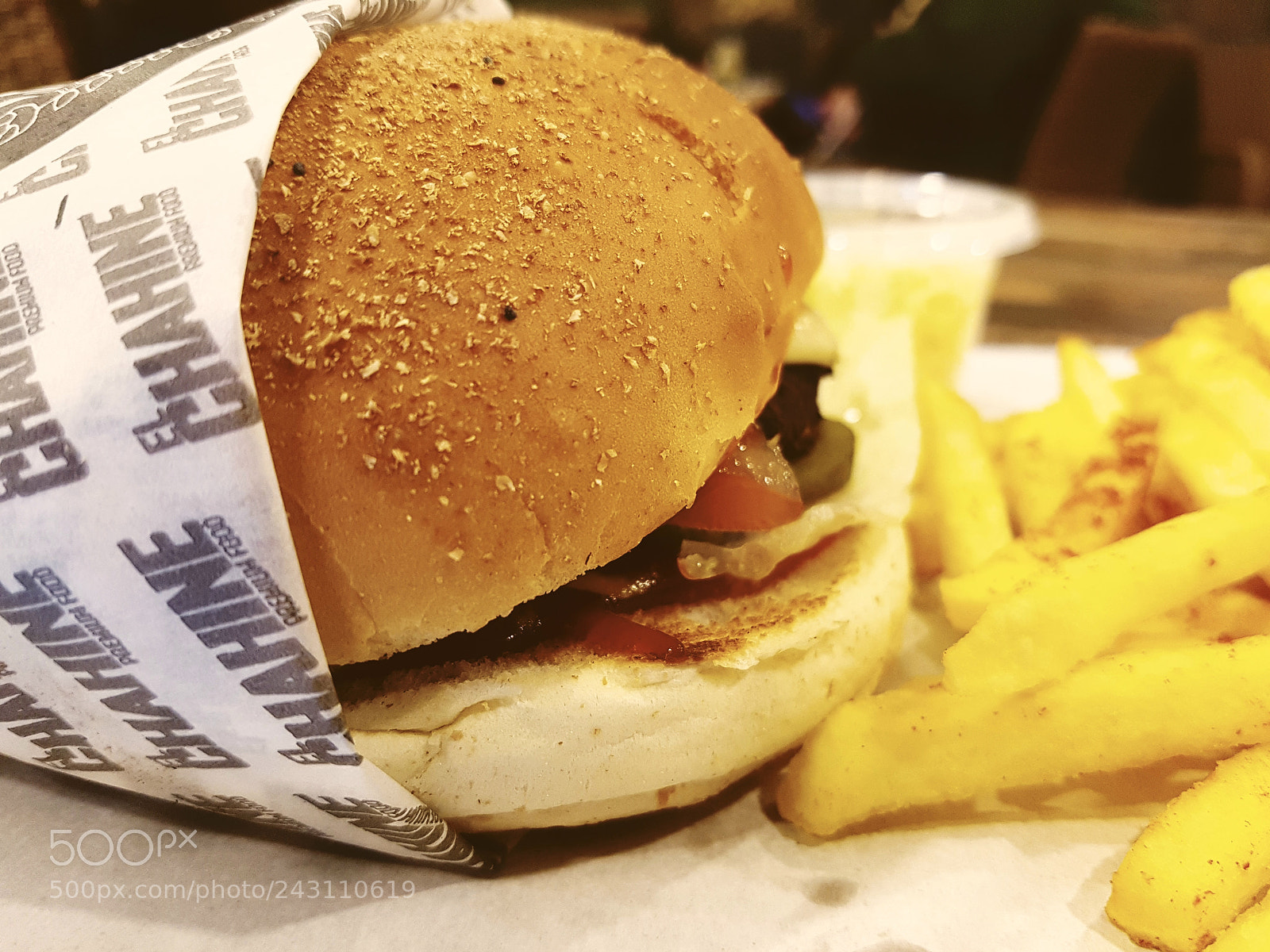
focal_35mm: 26
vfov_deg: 53.1
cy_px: 476
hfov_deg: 67.3
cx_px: 635
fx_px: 954
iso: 160
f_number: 1.7
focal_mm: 4.2
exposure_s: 1/50
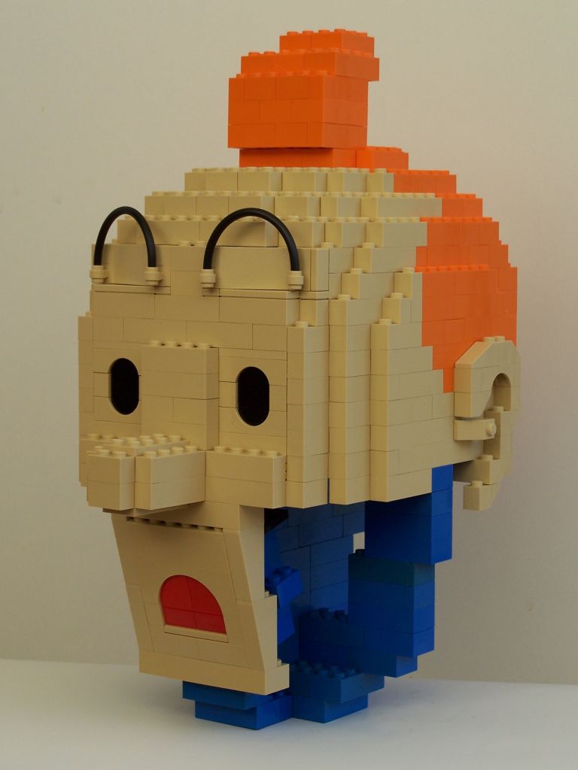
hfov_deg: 18.0
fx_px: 1826
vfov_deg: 23.8
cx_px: 289
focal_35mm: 82
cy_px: 385
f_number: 3.2
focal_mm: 13.7
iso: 80
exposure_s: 1/125
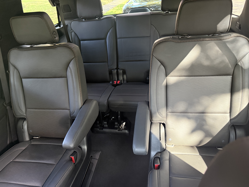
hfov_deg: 71.6
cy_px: 94
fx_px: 173
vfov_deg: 56.8
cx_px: 124
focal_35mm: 24
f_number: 1.78
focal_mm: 6.76
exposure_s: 1/49
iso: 640
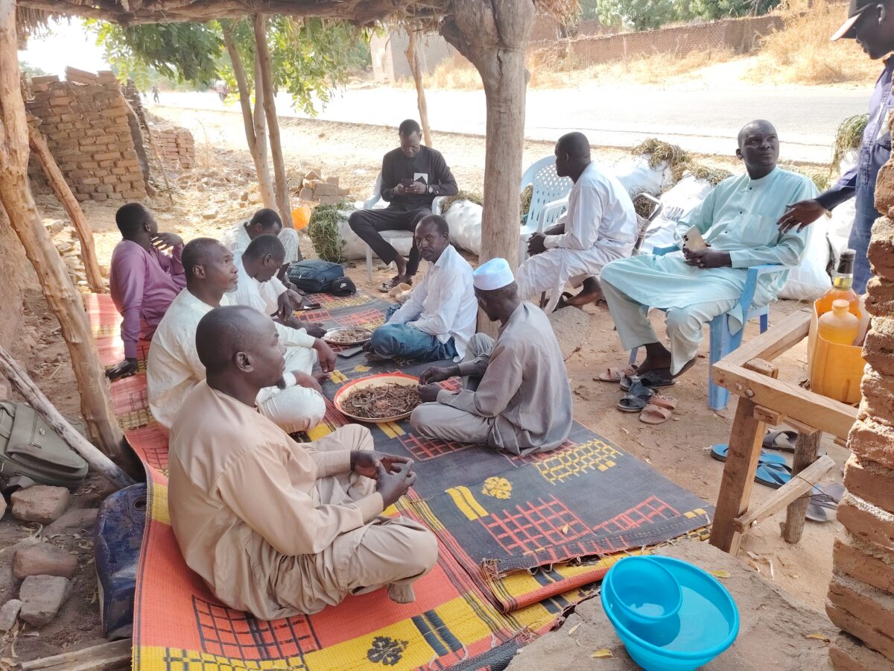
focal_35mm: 24
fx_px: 620
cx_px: 447
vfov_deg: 56.8
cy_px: 336
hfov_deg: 71.6
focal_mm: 5.25
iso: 100
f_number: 1.75
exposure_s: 1/100
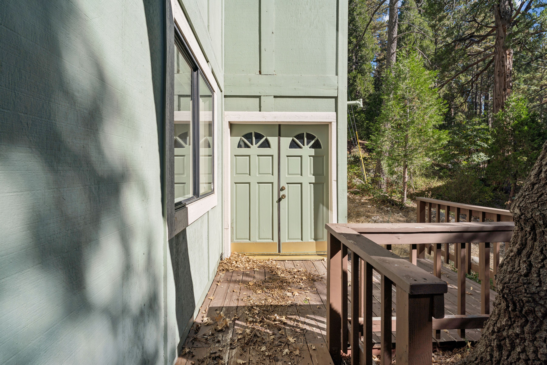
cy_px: 182
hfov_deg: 92.6
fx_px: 261
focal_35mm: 17
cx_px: 274
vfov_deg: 69.8
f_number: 13
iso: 100
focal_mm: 17.2
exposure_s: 1/100
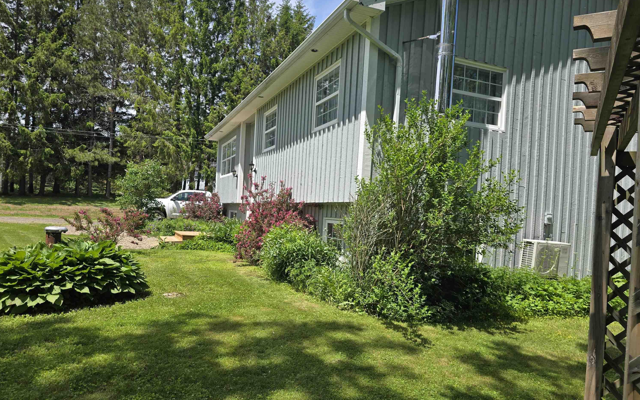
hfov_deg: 72.6
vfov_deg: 49.3
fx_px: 436
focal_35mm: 25
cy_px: 206
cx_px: 322
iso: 12
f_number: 1.7
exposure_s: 1/531
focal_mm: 6.3
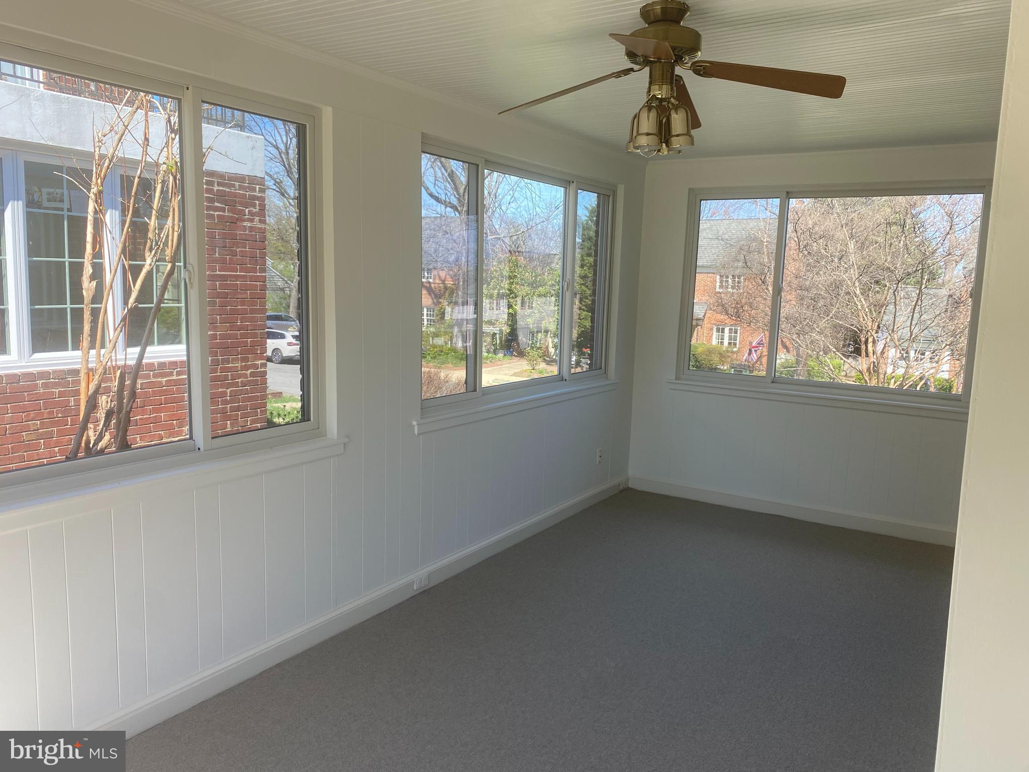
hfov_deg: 67.3
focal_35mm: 26
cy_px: 386
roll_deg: -1.5
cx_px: 514
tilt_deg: -7.2
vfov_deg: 53.1
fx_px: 773
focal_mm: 4.25
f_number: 1.8
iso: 32
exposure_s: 1/513
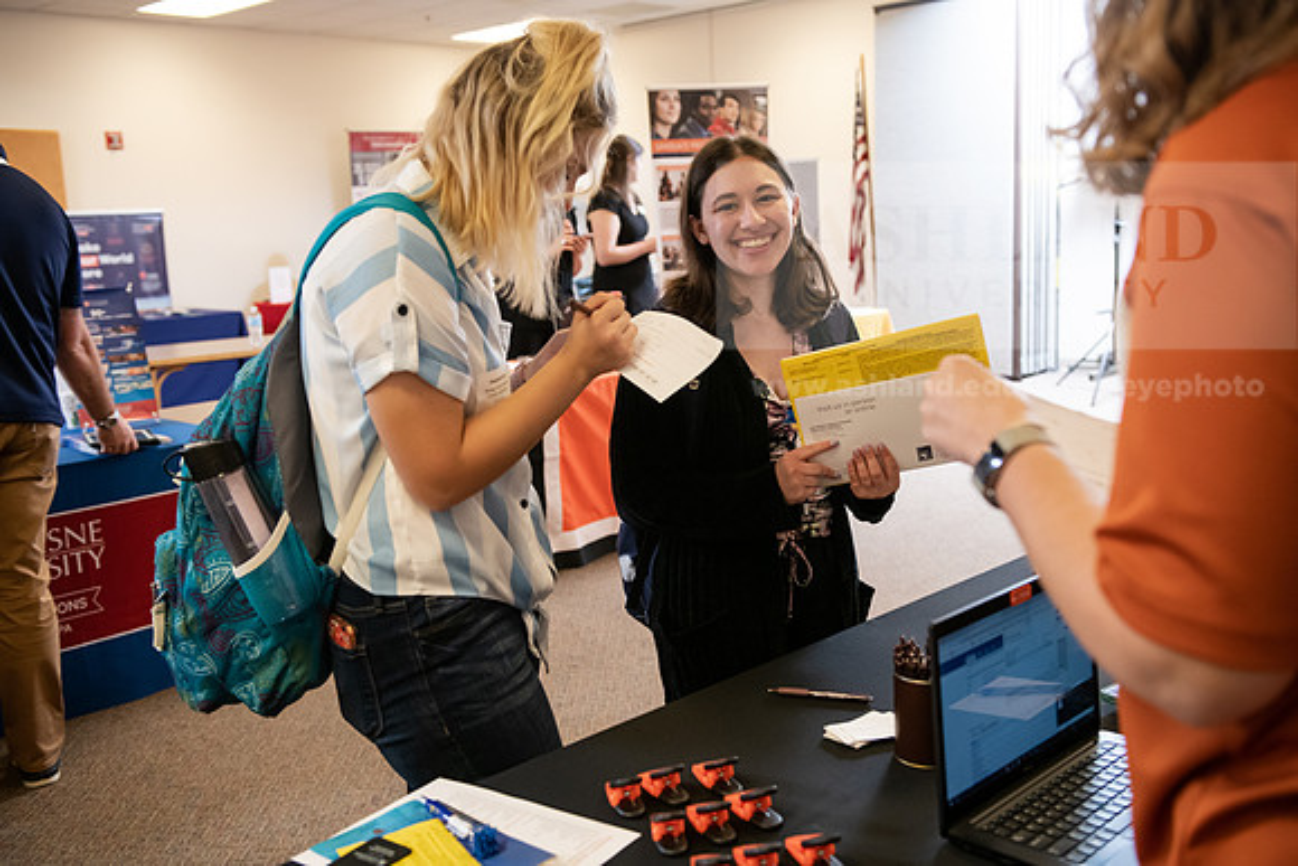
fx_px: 1298
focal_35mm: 36
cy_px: 433
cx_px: 649
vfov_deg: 36.9
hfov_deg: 53.1
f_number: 3.5
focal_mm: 36
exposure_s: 1/200
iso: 1600
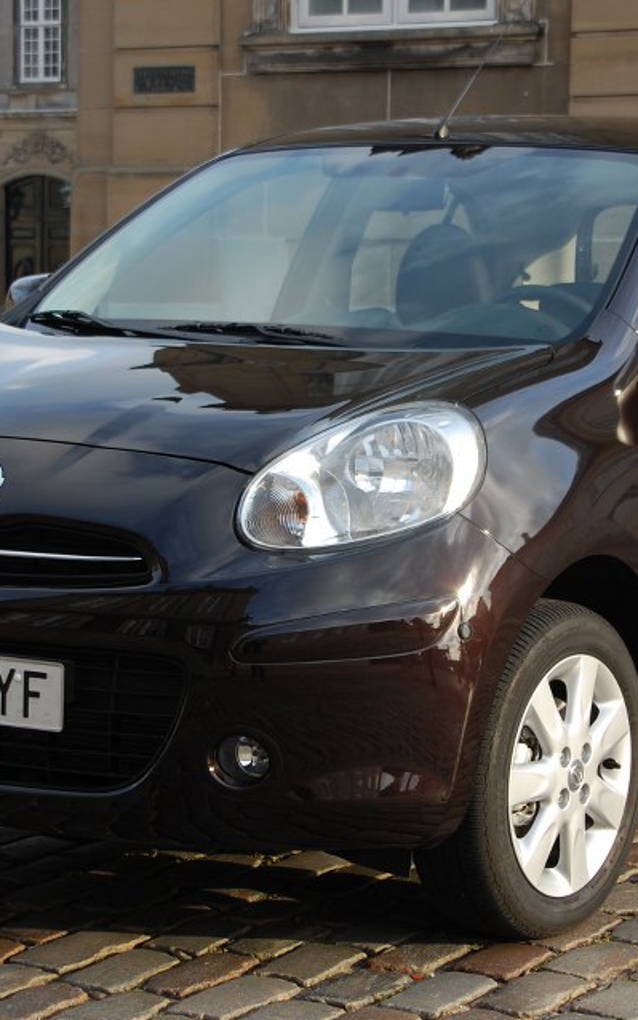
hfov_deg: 13.4
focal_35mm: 98
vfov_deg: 21.2
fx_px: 2725
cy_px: 485
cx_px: 349
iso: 200
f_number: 7.1
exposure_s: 1/200
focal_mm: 40
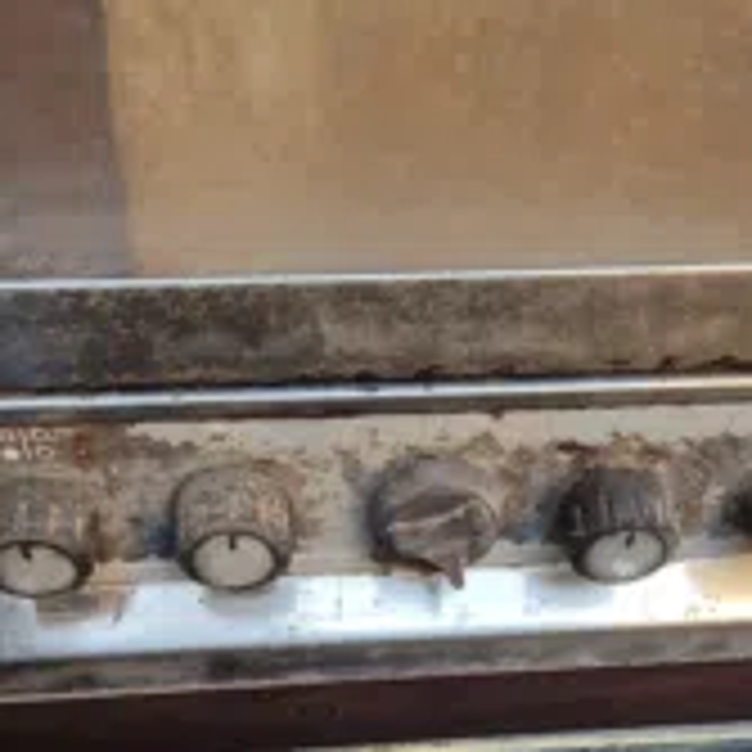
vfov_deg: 30.3
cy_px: 612
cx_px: 459
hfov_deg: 31.0
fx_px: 1352
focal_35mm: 55
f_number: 1.79
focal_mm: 4.74
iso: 129
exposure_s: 1/50
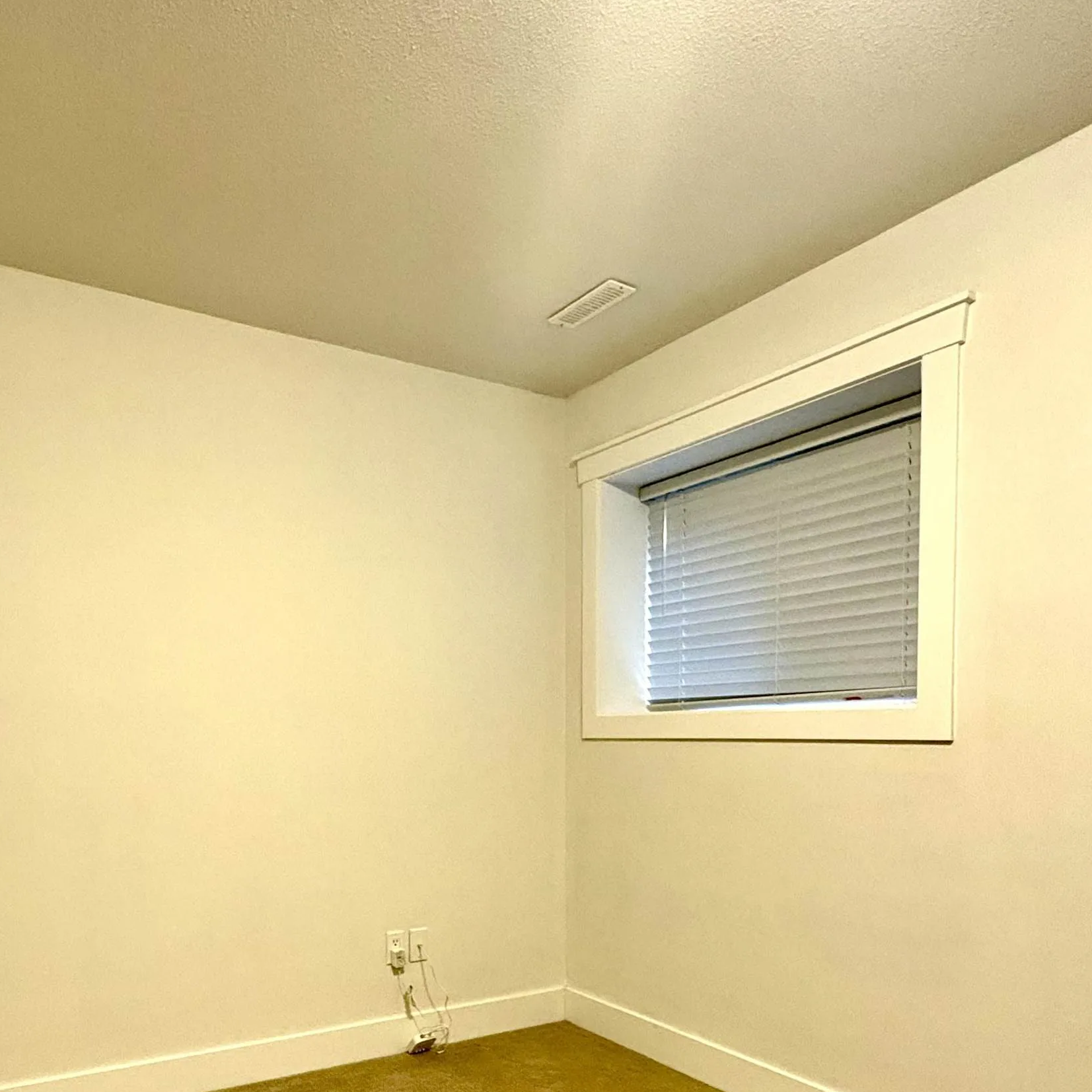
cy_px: 687
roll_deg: +0.2
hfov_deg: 65.9
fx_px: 821
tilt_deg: +1.8
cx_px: 389
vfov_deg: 66.2
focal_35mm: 23
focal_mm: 2.22
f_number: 2.2
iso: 640
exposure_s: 1/40
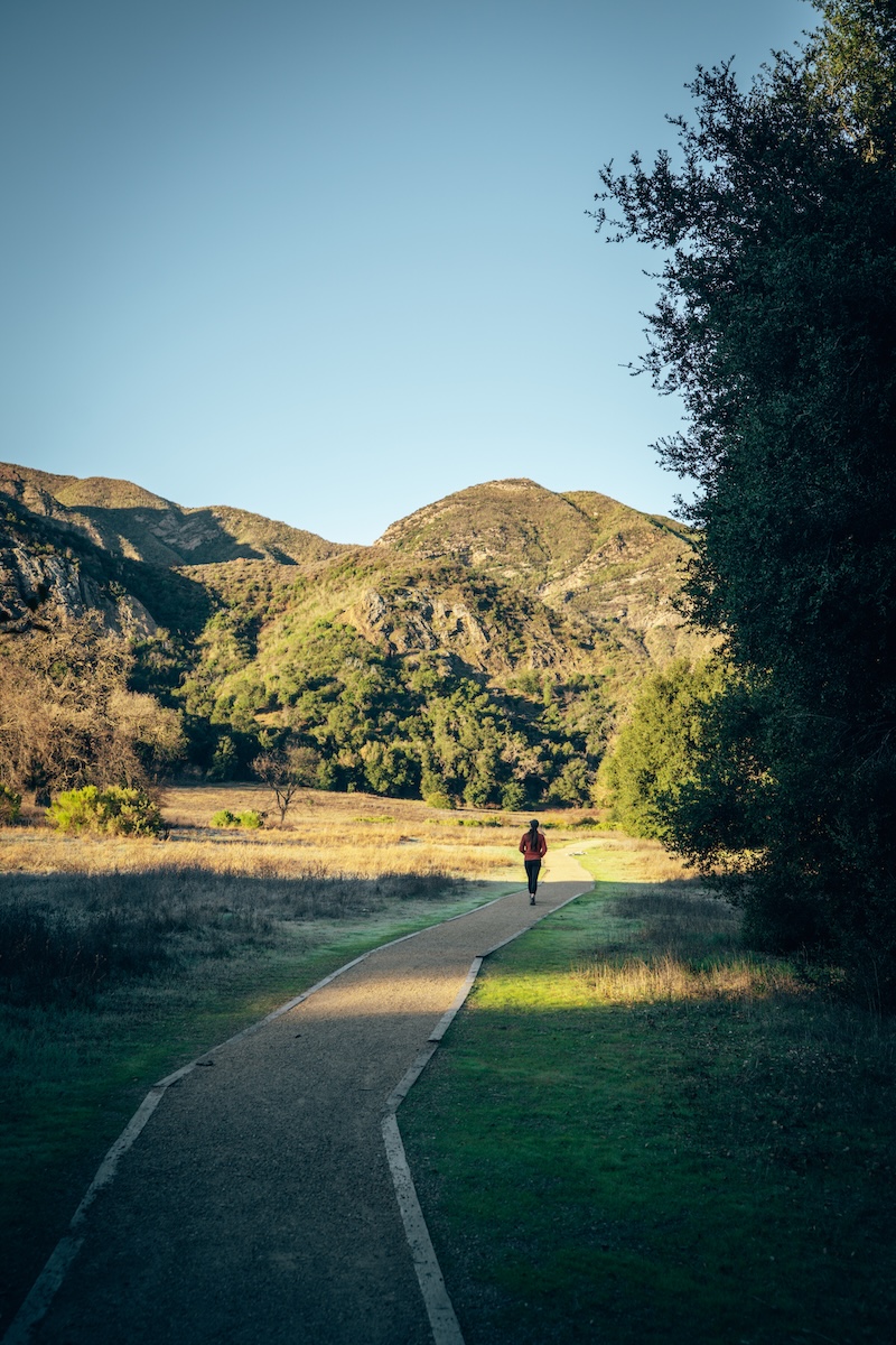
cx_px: 448
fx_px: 1381
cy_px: 672
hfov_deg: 35.9
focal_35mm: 37
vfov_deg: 51.9
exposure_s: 1/200
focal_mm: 37
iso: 200
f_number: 5.6
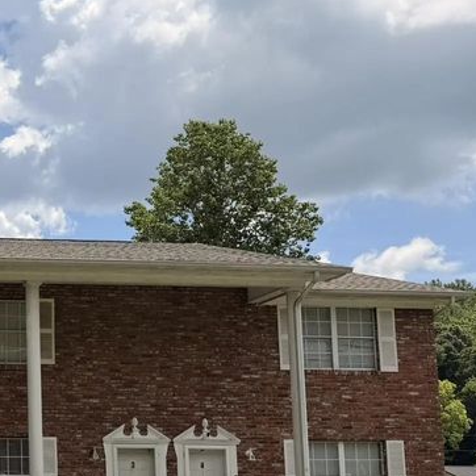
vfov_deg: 28.1
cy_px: 376
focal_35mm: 60
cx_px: -107
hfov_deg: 25.5
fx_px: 933
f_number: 1.78
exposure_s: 1/6173
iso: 80
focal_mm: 6.76
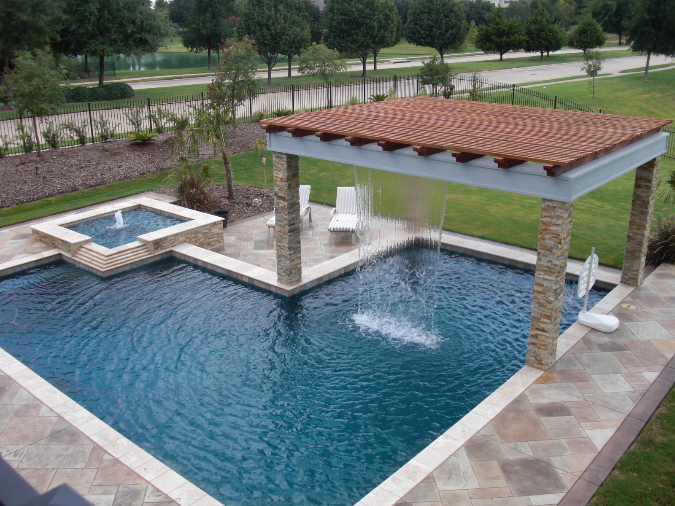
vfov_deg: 39.7
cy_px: 253
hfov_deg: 51.4
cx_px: 338
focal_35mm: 36
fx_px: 702
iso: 50
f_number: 2.8
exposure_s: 1/400
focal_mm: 6.3
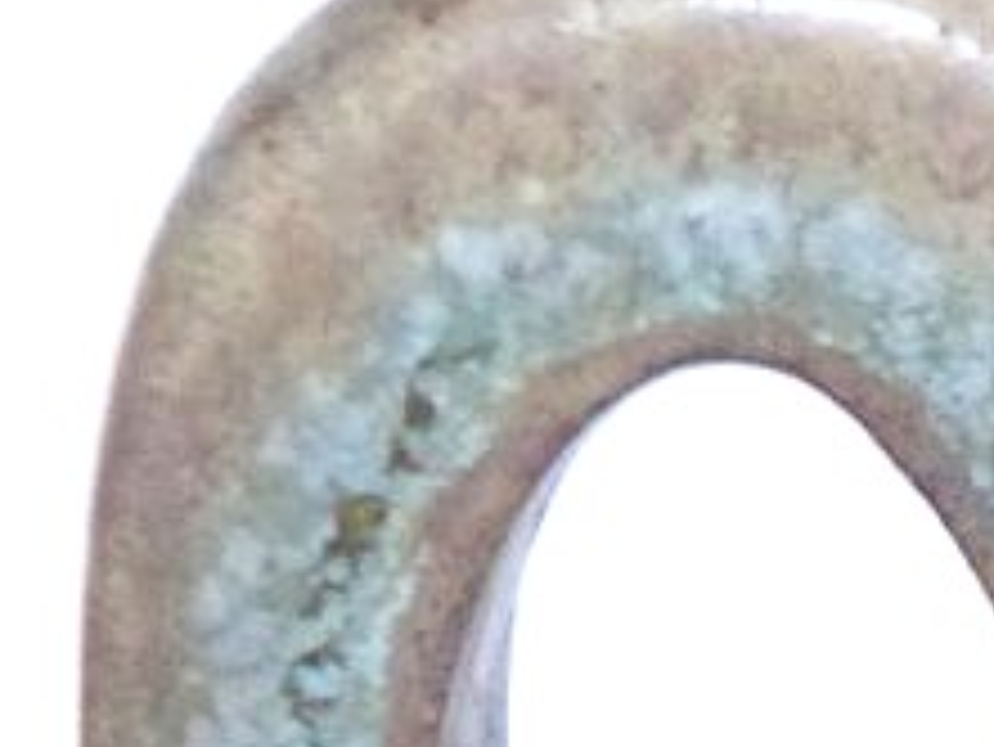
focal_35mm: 163
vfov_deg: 8.9
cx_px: 2163
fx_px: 4683
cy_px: 1143
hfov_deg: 10.8
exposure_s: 1/60
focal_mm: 5.2
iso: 400
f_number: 2.9
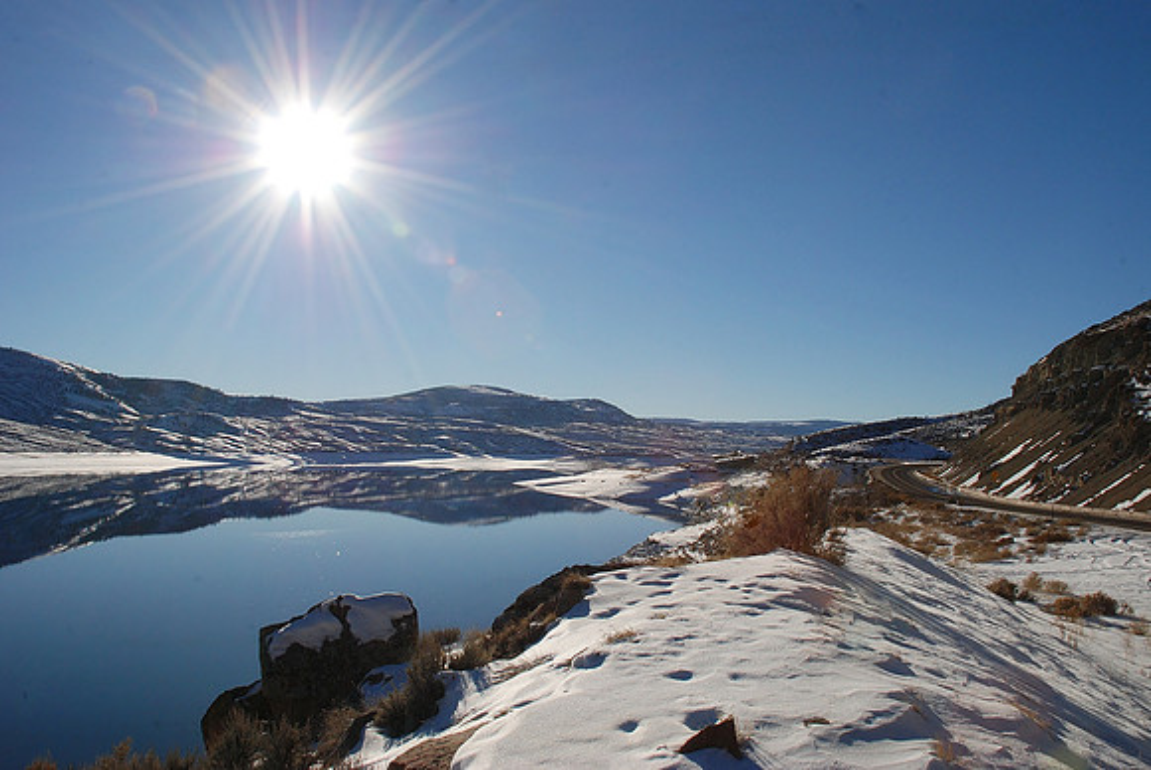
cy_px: 385
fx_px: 1056
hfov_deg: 57.2
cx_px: 576
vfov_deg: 40.1
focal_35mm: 33
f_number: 13
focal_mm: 22
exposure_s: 1/640
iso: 400
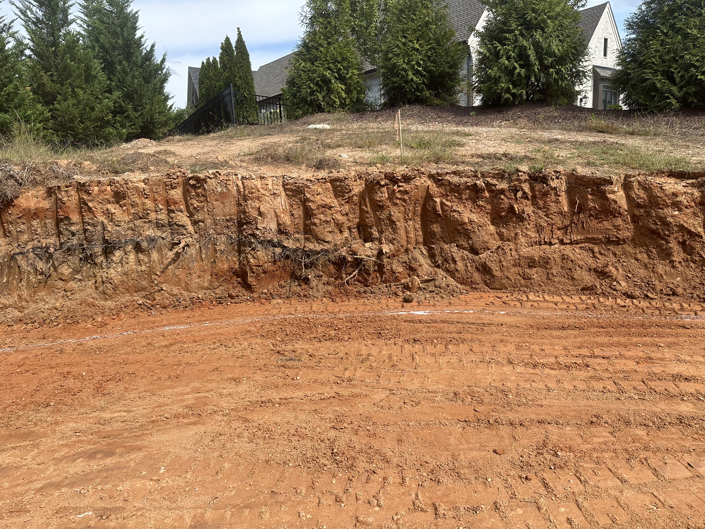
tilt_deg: -9.6
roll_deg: +1.6
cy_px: 264
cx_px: 352
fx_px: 489
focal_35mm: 24
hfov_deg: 71.6
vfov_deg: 56.8
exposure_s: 1/2252
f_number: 1.78
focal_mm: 6.86
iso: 80
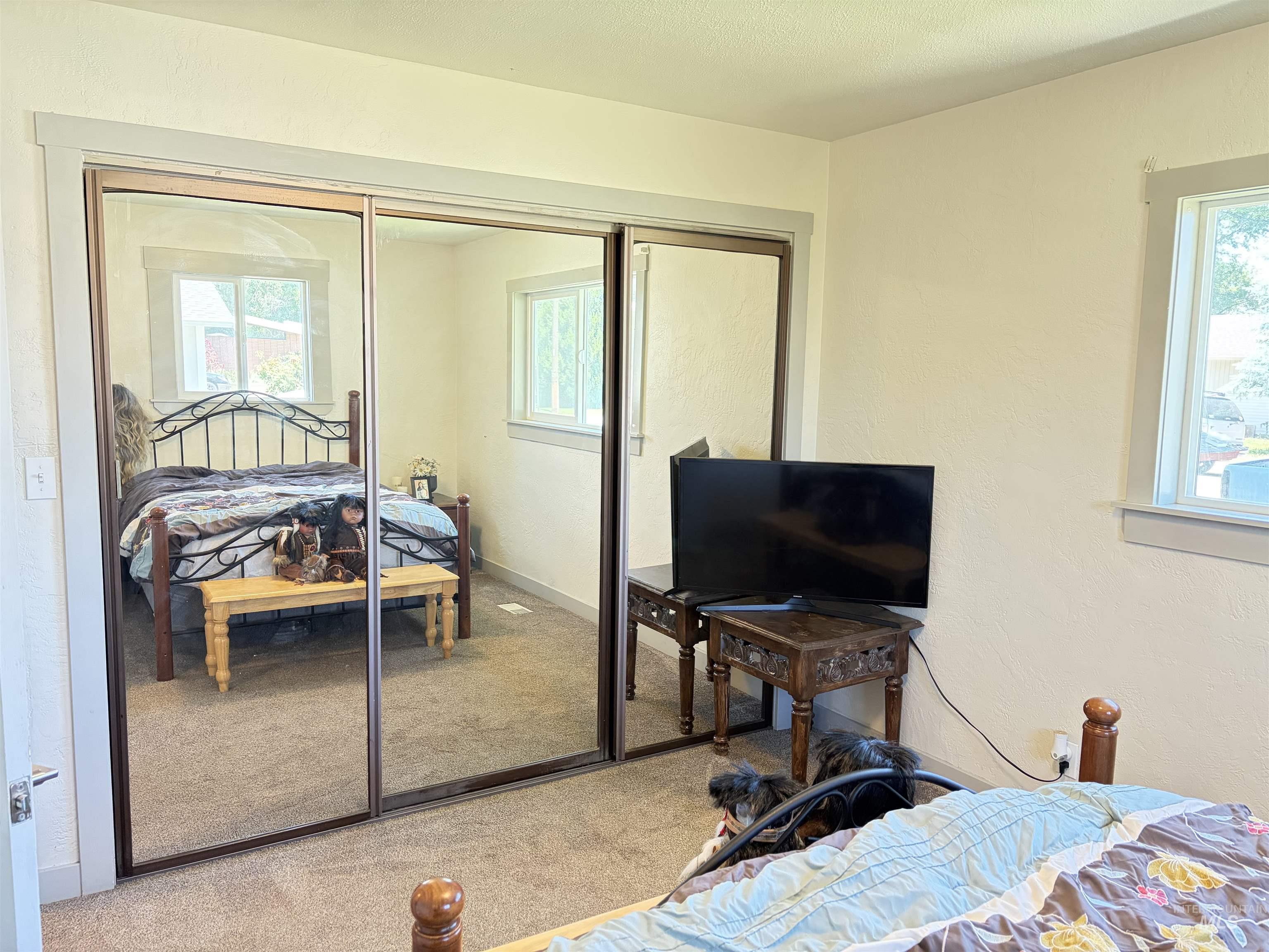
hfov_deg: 67.3
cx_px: 634
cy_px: 476
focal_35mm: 26
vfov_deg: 53.1
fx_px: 953
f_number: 1.6
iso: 400
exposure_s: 1/60
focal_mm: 5.96
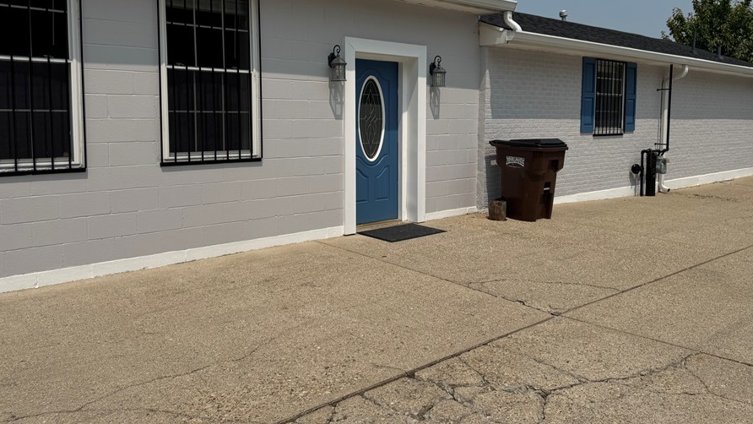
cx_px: 383
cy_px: 160
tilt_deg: -5.1
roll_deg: -0.2
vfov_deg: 38.7
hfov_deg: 64.3
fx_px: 599
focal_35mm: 30
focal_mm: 6.76
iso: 80
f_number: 1.78
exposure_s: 1/10417
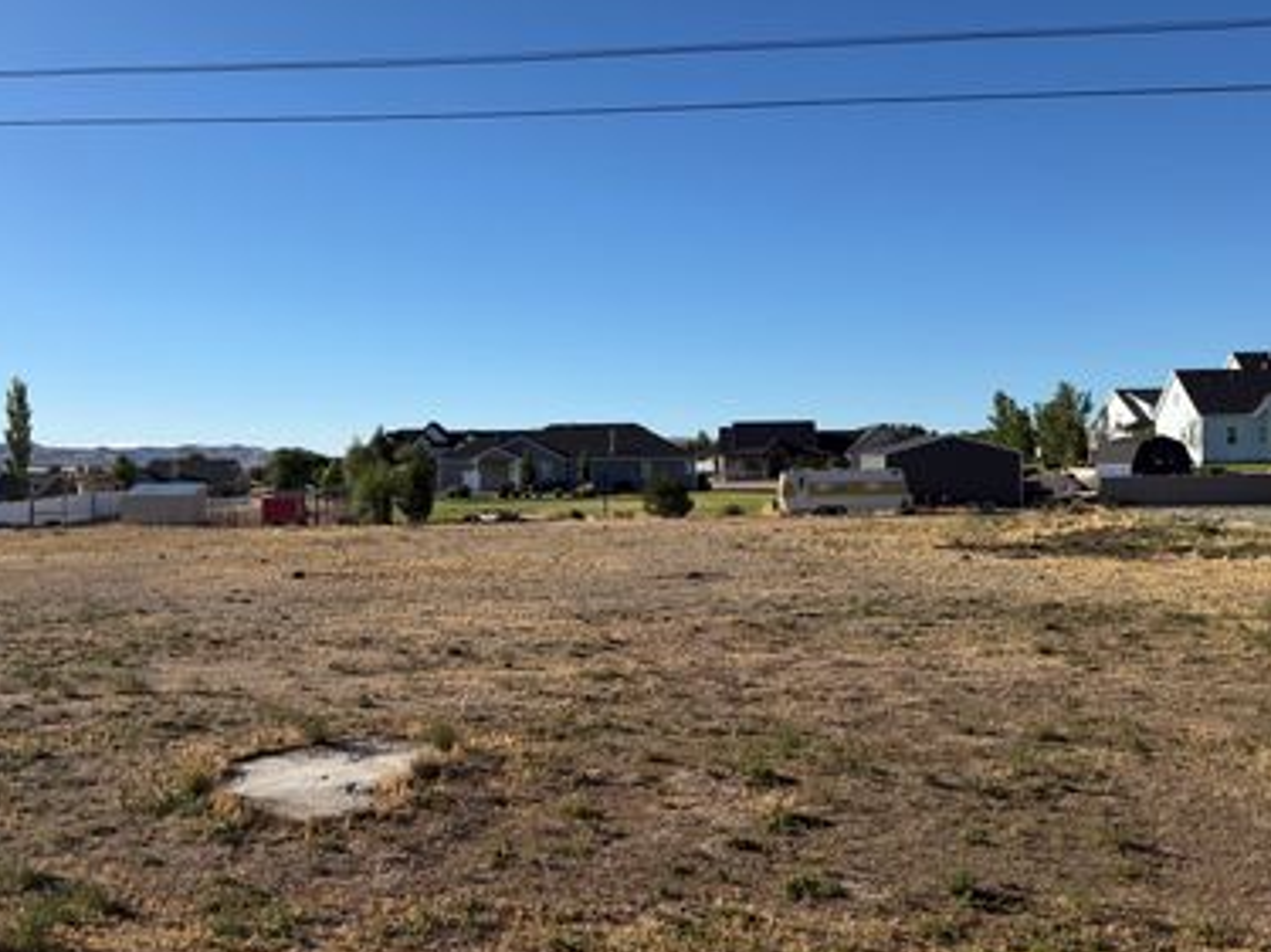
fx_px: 1175
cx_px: 447
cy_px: 435
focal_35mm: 32
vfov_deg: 44.1
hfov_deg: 55.9
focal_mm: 6.76
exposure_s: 1/5319
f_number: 1.78
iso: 80
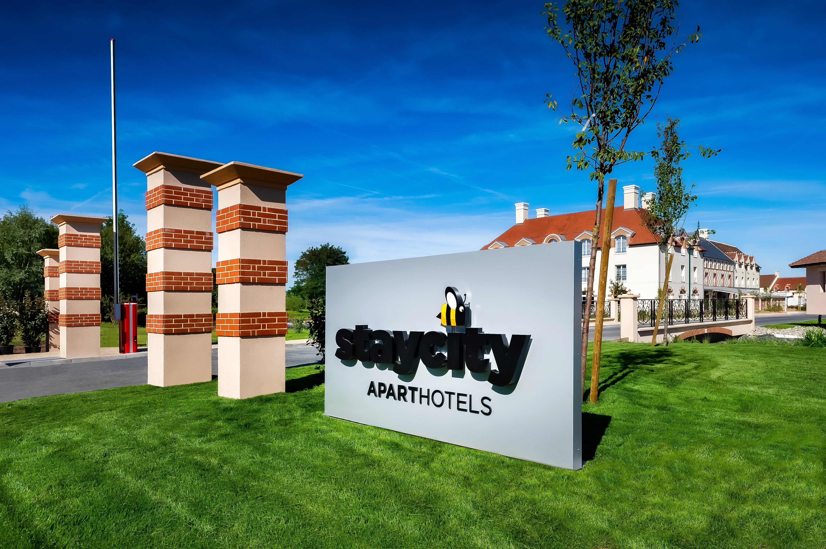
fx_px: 527
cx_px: 413
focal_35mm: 23
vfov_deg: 55.0
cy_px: 274
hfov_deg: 76.1
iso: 200
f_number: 8
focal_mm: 23
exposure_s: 1/1250
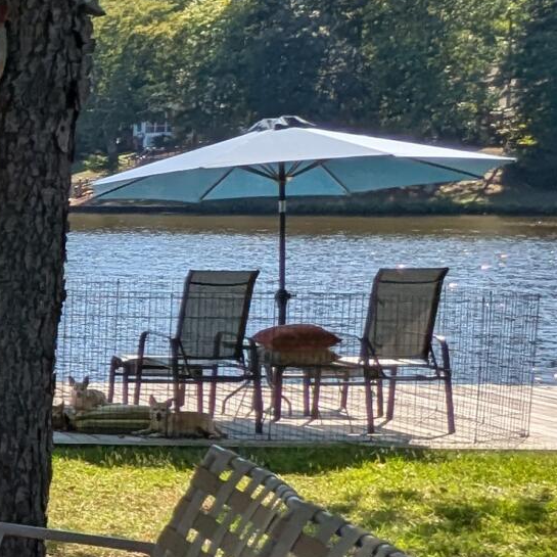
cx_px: -573
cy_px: 341
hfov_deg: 16.5
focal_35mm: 78
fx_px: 1420
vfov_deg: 22.2
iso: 47
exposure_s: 1/1208
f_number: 2.2
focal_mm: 2.35
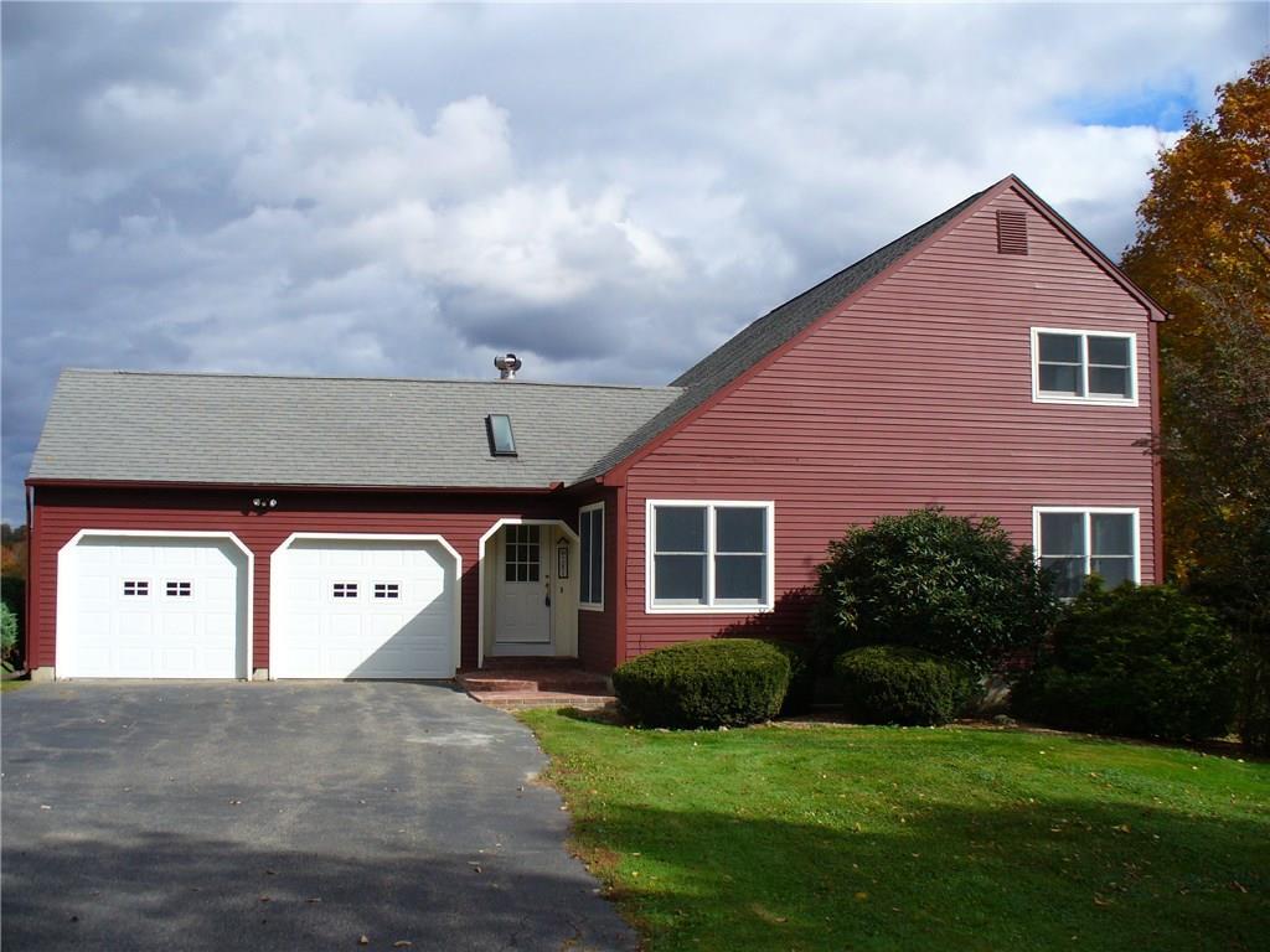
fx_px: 1357
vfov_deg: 38.7
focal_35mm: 37
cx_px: 635
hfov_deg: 50.1
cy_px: 476
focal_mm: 6.1
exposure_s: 1/320
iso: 80
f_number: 5.6
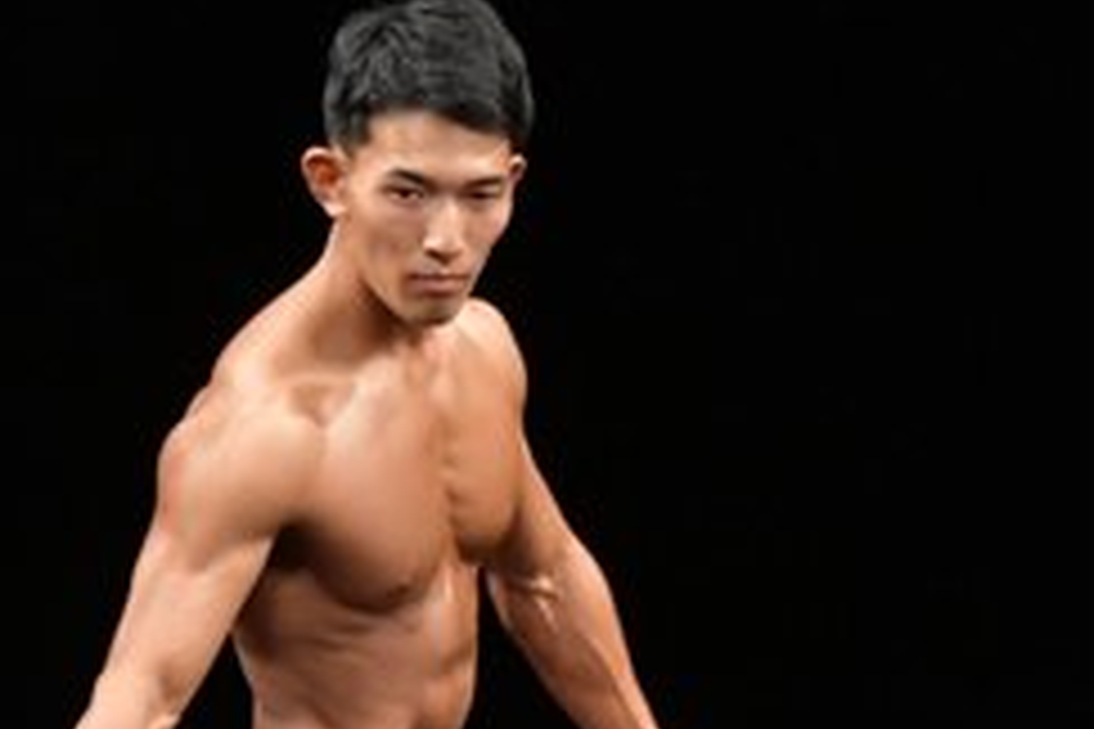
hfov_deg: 2.4
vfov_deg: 1.6
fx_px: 26193
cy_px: 900
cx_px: 439
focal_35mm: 862
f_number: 5.6
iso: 3200
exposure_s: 1/400
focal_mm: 180
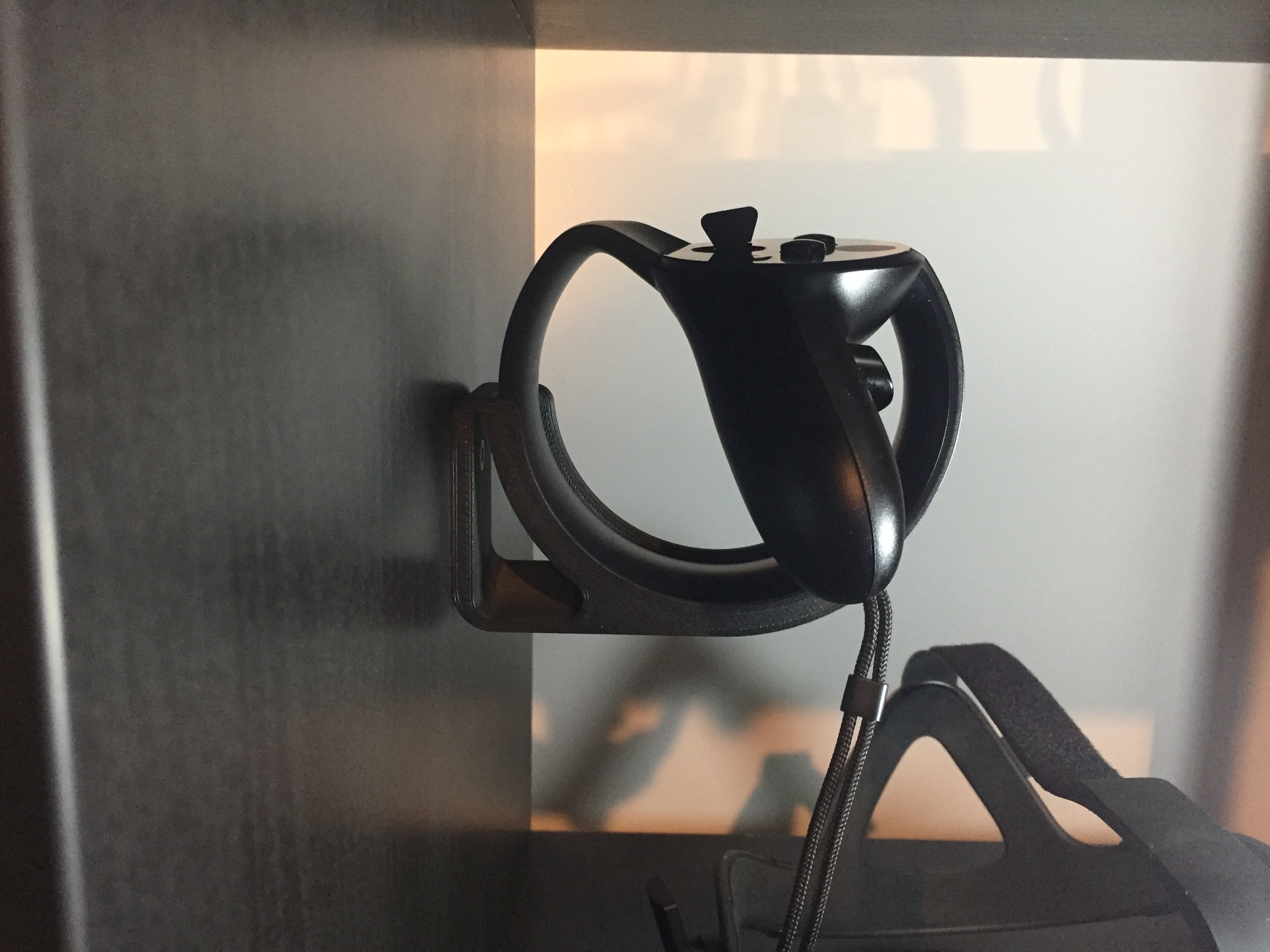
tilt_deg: -10.2
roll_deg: -1.0
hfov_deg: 61.7
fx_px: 1064
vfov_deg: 48.2
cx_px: 635
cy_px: 476
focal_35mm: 29
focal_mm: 4.15
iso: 250
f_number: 2.2
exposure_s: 1/17
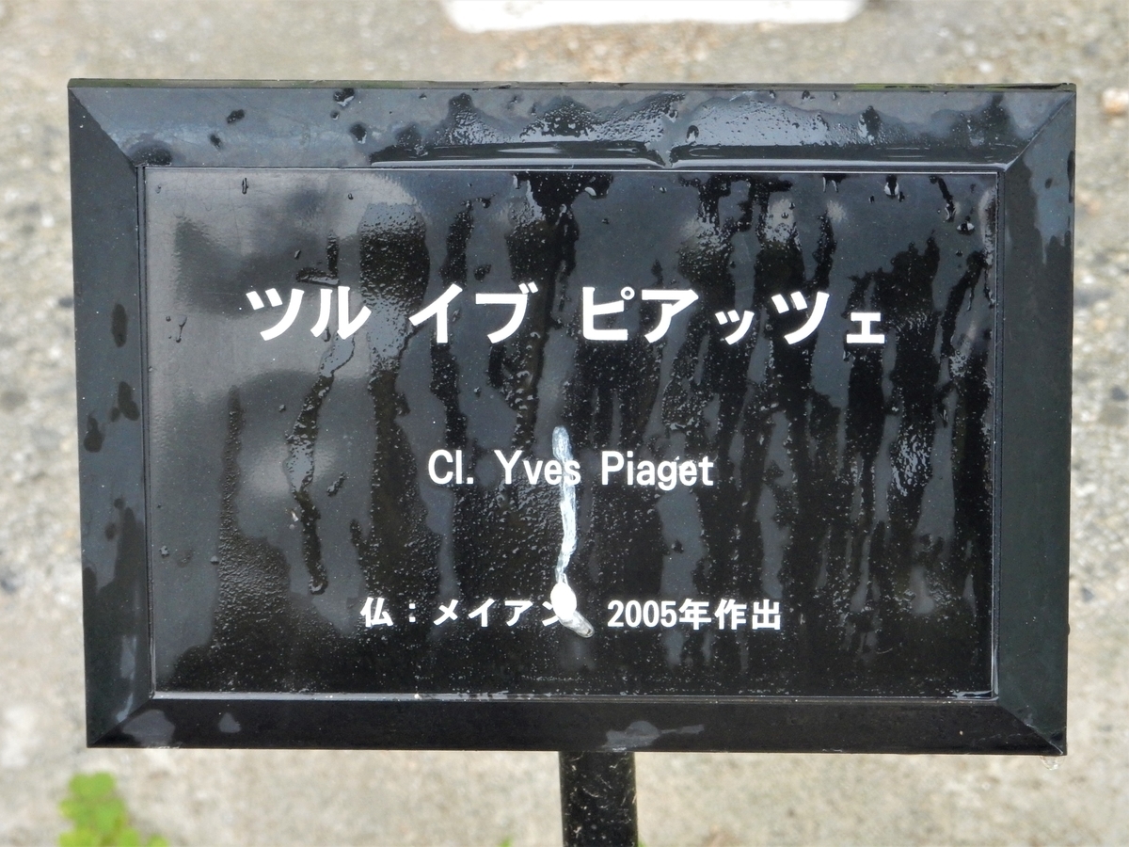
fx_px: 7469
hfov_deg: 8.6
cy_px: 424
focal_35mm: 229
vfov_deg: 6.5
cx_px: 564
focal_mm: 40.9
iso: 400
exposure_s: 1/60
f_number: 6.3
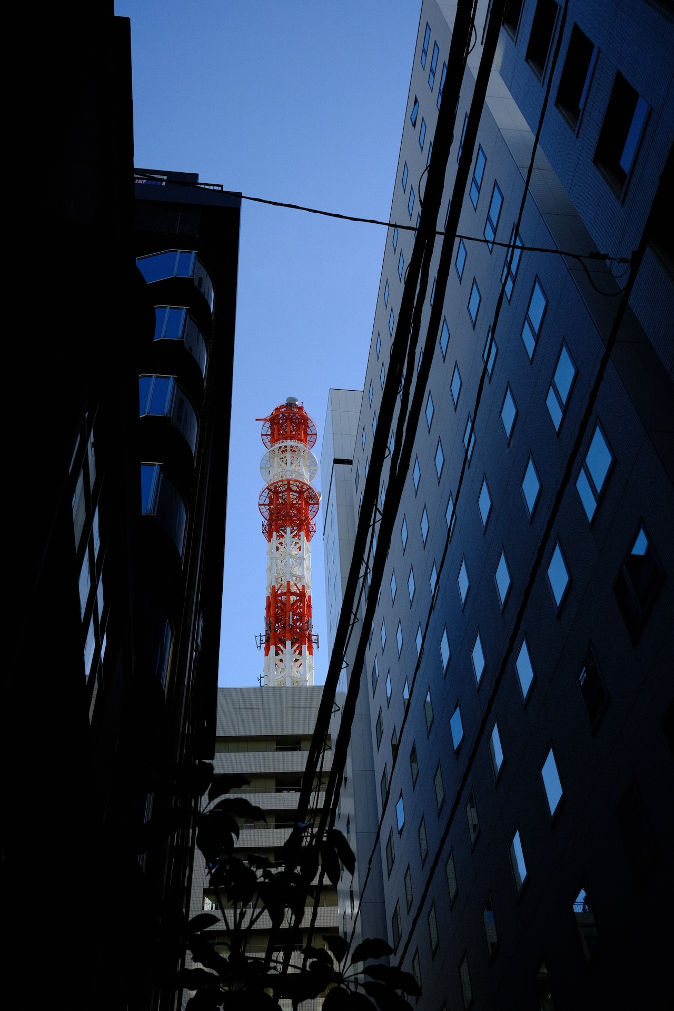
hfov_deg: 37.9
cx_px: 337
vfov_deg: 54.4
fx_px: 983
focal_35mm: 35
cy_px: 506
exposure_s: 1/2000
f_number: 4.5
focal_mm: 23
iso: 400
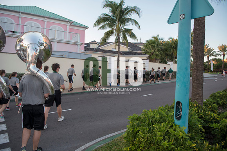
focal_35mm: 24
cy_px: 76
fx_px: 151
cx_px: 114
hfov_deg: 73.7
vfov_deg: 53.2
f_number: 3.5
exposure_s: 1/160
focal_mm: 24
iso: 250
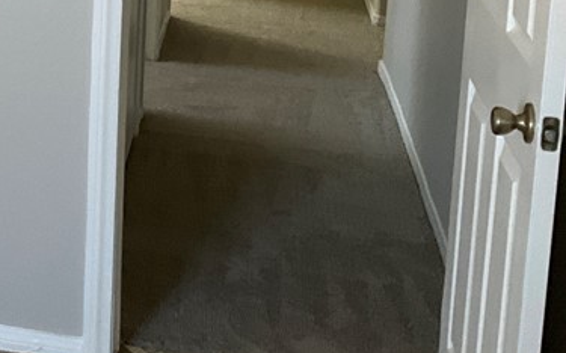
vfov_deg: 14.8
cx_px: -110
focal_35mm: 84
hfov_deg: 22.7
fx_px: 1295
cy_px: -112
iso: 100
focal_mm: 3
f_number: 1.8
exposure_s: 1/60
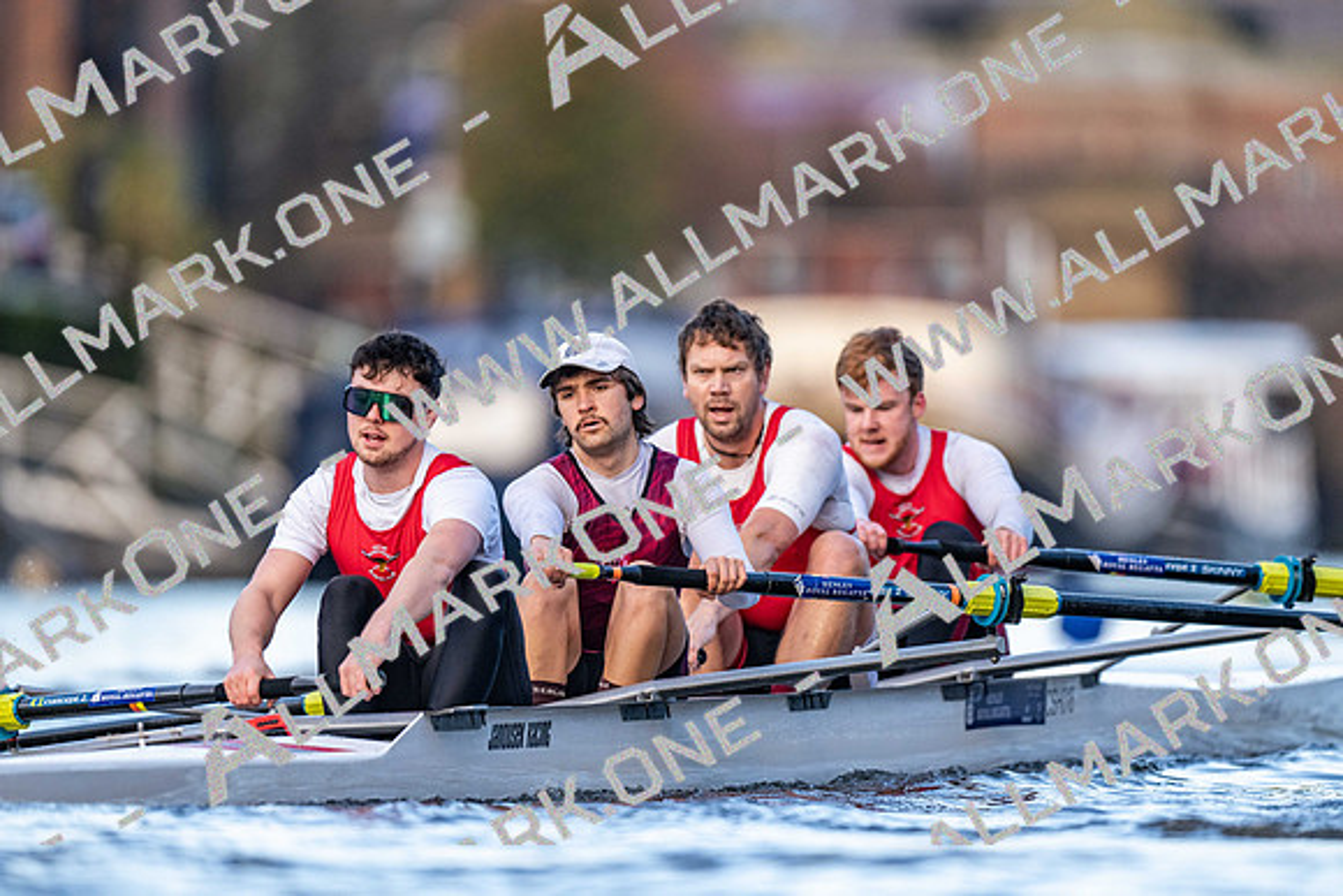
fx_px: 22388
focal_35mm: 600
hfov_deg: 3.4
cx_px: 672
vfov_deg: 2.3
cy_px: 448
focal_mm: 600
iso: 2000
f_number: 4
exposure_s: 1/2500
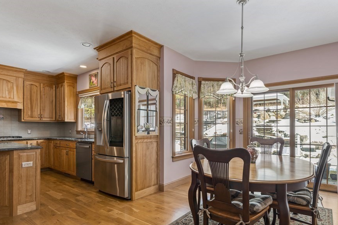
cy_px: 132
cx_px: 182
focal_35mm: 20
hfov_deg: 83.8
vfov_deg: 61.6
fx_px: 188
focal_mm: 17
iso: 320
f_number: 9
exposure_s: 1/5
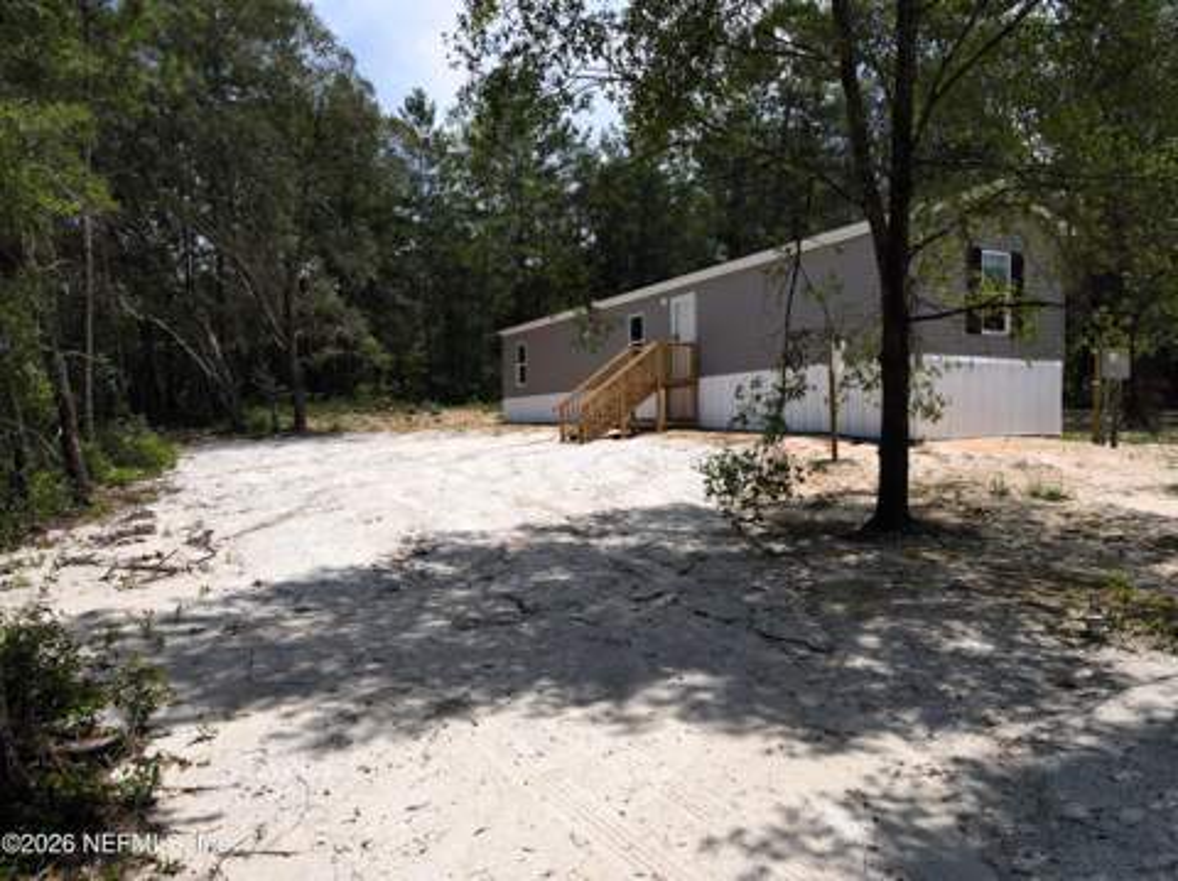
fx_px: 816
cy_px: 440
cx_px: 589
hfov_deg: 71.7
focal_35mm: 24
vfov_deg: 56.7
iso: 100
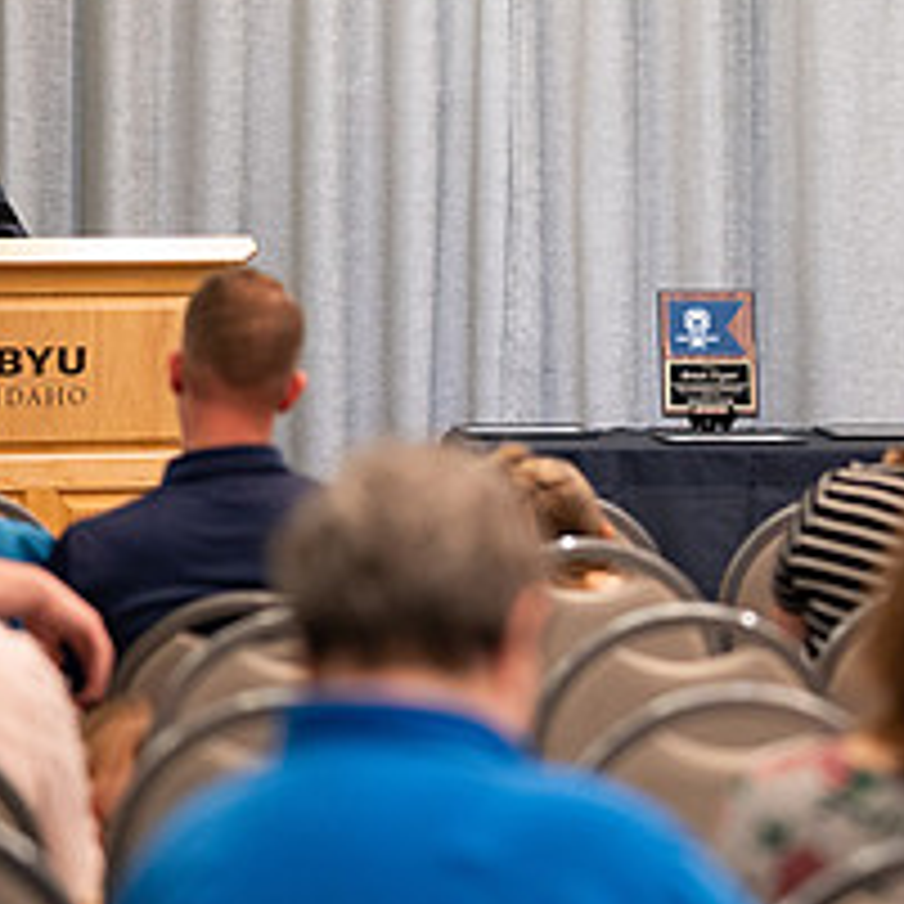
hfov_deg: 8.4
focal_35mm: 208
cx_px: 688
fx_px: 6146
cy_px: 189
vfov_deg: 8.4
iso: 1000
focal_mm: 85
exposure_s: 1/200
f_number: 1.8
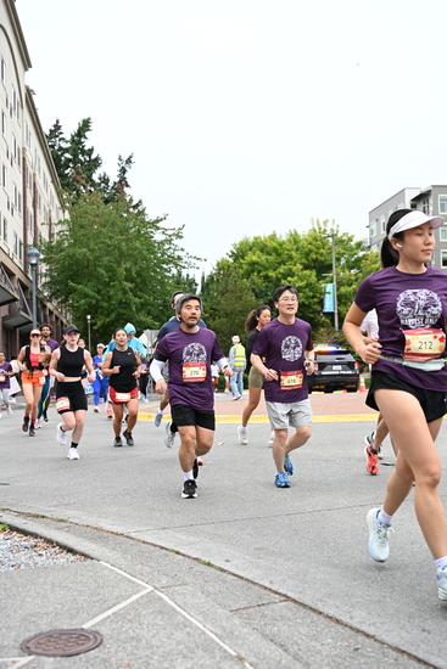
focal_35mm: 43
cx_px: 224
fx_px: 800
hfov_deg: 31.2
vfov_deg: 45.4
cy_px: 334
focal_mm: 43
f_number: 4
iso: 1600
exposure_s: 1/800
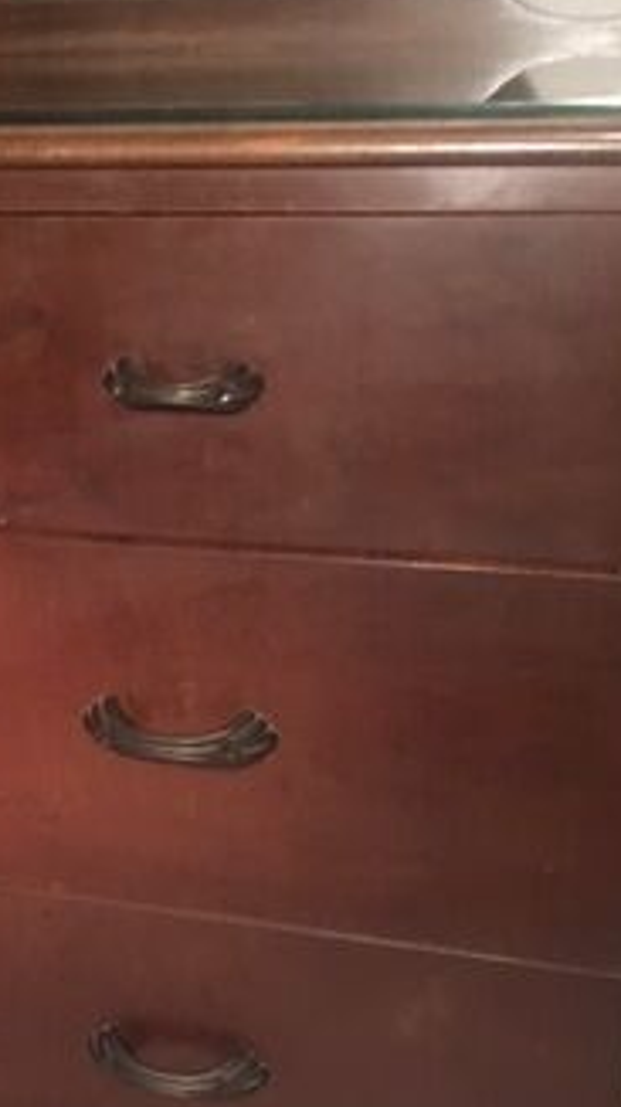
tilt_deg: -23.9
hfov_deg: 18.9
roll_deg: +3.7
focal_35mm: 62
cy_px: 764
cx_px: 10
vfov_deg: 33.5
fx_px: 1818
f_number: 2.2
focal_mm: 4.15
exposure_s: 1/17
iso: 400
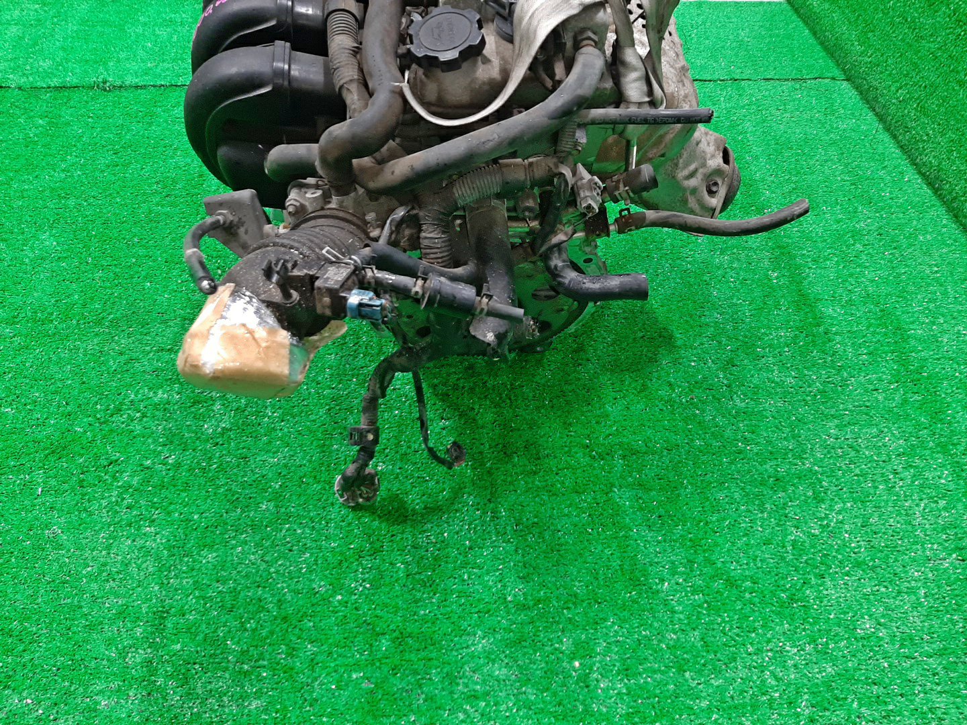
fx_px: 726
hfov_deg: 67.3
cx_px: 484
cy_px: 362
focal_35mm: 26
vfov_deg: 53.1
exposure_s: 1/50
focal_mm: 3.93
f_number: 1.7
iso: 182
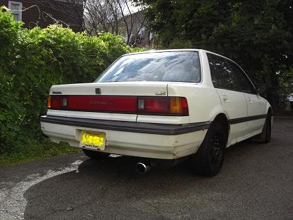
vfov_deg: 37.7
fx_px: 322
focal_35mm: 38
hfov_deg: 49.0
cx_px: 146
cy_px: 110
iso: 64
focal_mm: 6.2
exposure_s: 1/800
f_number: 2.7
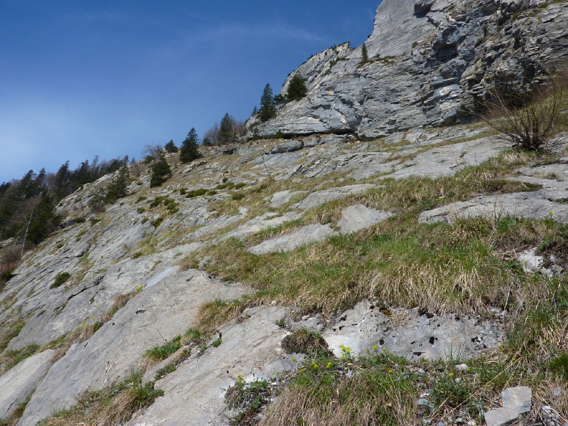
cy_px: 213
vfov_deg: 54.9
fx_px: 410
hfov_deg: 69.4
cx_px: 284
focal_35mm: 25
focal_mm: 4.1
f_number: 5
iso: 80
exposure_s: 1/500
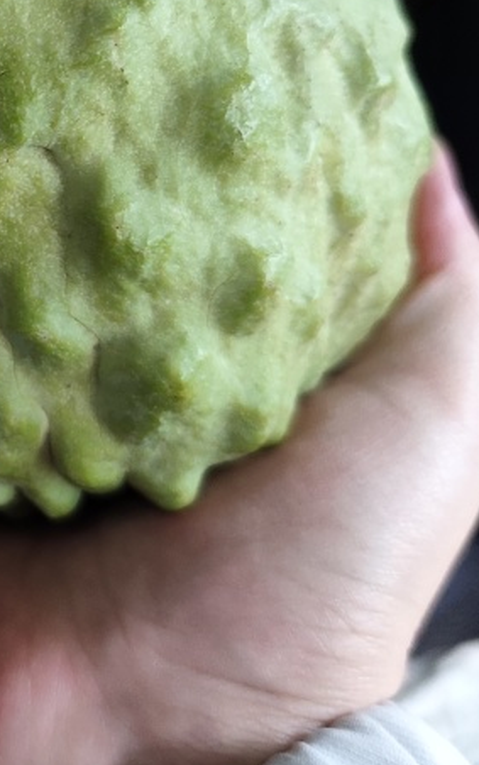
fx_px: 1252
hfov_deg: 19.5
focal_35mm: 60
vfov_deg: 33.2
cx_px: -186
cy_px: 173
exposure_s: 1/50
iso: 500
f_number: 1.6
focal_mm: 5.84
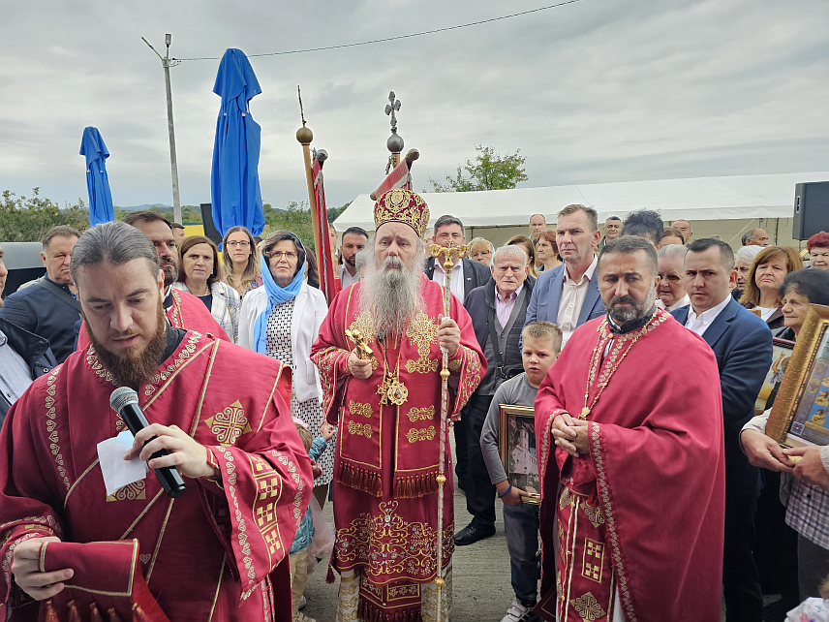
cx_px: 414
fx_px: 551
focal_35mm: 23
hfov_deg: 73.9
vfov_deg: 58.9
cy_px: 311
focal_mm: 6.3
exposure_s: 1/180
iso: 32
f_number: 1.7
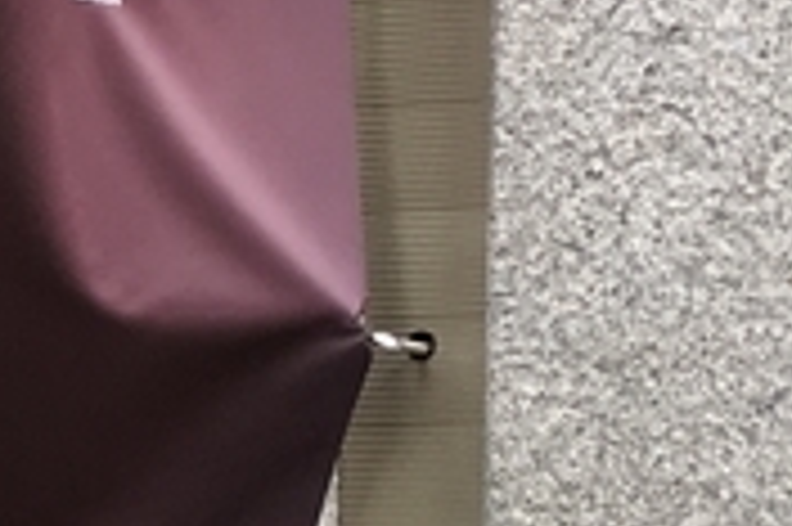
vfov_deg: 6.6
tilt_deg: +2.4
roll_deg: -0.8
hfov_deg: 9.0
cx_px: -1120
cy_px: 499
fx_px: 4528
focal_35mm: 206
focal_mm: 4.15
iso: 25
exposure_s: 1/60
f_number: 2.2
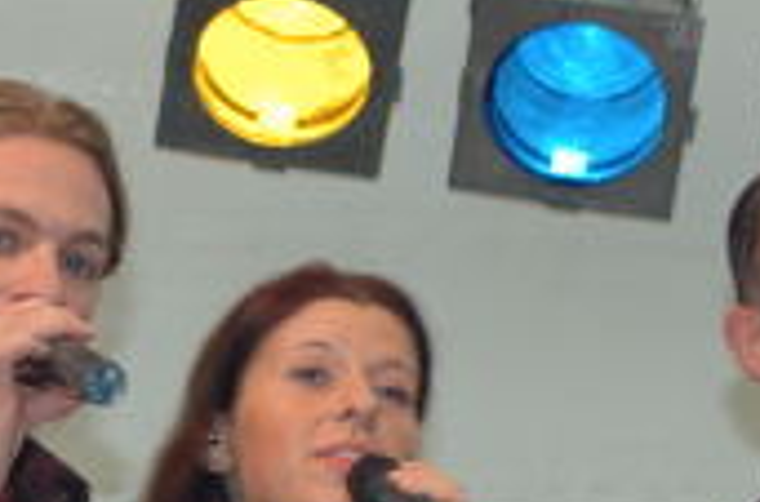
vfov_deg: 3.9
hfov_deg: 6.0
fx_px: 7305
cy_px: 580
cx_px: 538
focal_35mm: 347
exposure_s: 1/60
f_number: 4.8
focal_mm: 70
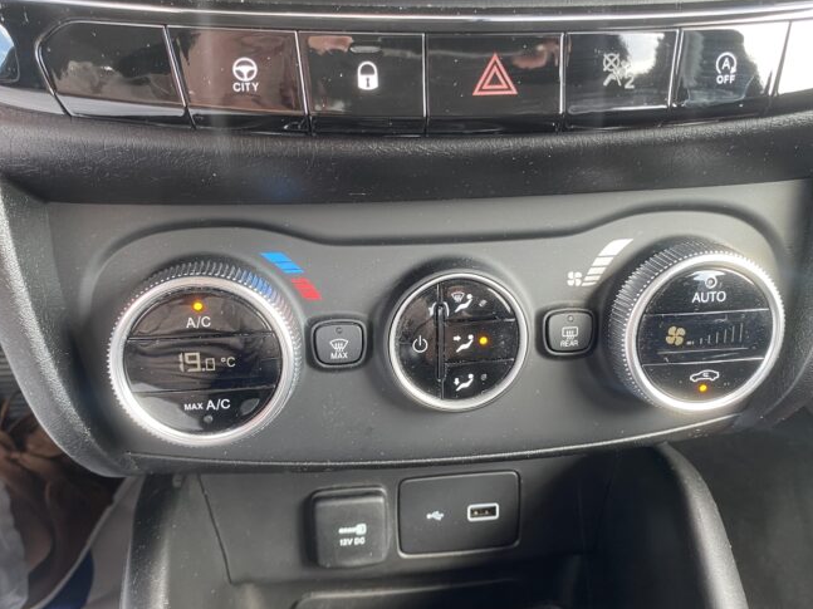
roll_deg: -2.6
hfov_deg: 56.8
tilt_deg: -33.8
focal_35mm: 32
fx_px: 751
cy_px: 311
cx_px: 410
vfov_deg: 44.1
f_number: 1.8
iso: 125
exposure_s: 1/81
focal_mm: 4.25
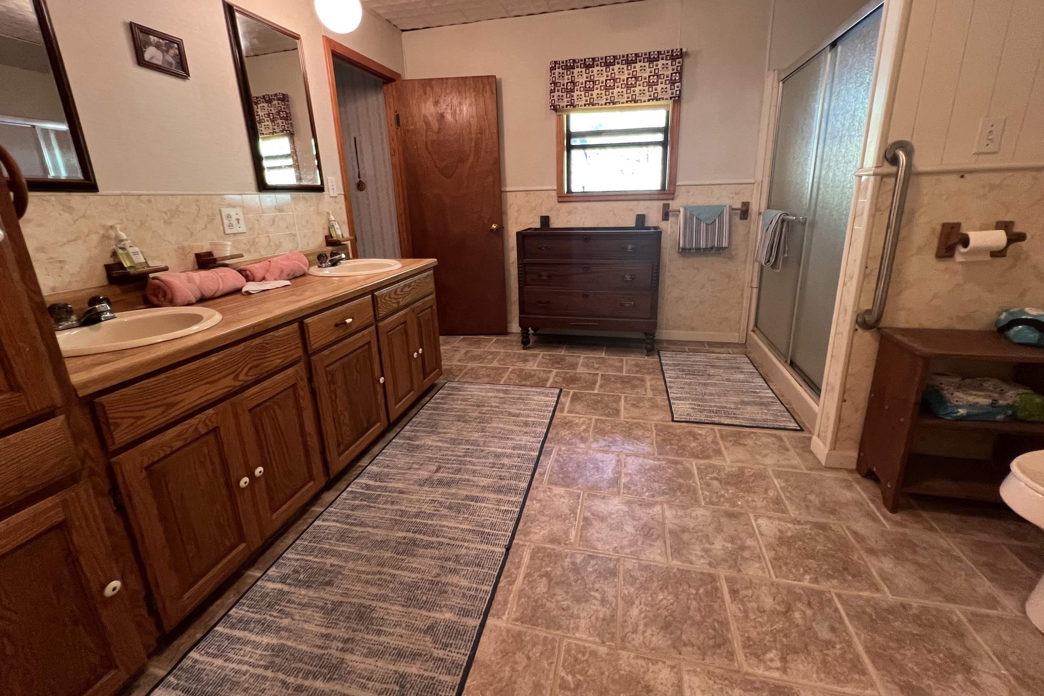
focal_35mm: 14
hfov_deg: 104.2
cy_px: 315
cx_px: 531
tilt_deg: -15.3
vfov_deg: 81.0
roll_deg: +1.9
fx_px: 406
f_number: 1.8
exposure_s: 1/60
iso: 320
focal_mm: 1.57
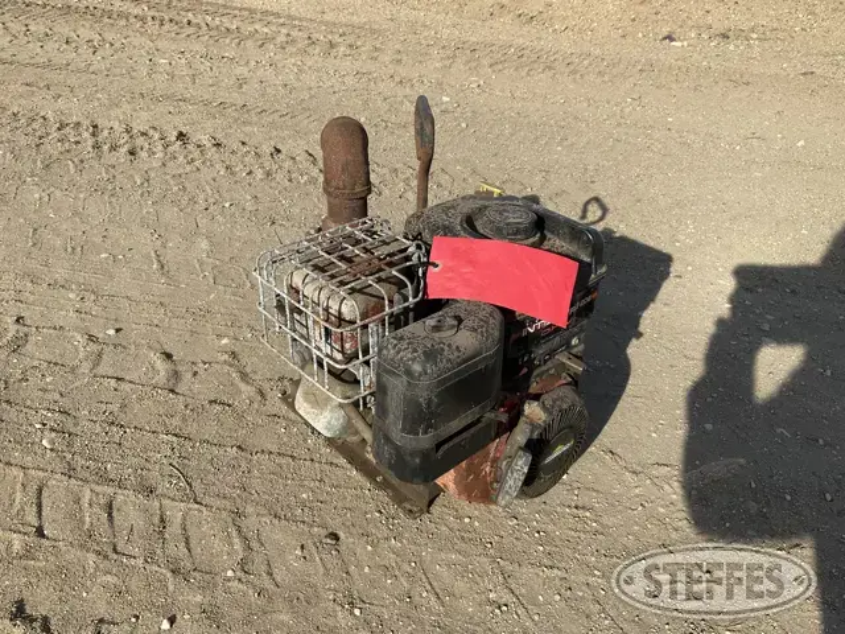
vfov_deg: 48.2
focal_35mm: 29
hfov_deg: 61.7
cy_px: 317
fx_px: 708
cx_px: 422
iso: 25
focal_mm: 3
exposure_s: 1/1848
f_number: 1.8
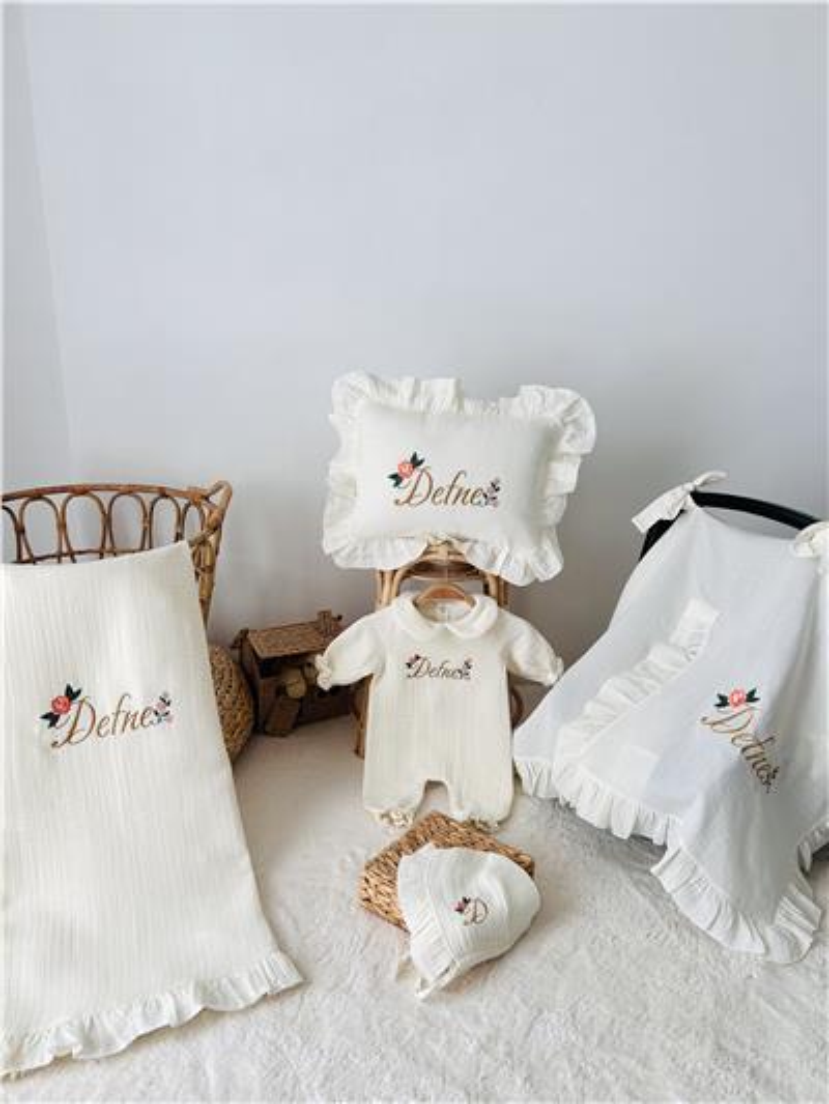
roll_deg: -1.7
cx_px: 414
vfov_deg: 67.3
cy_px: 552
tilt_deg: -18.5
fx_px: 830
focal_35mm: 26
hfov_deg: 53.1
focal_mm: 5.7
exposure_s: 1/439
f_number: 1.5
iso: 50
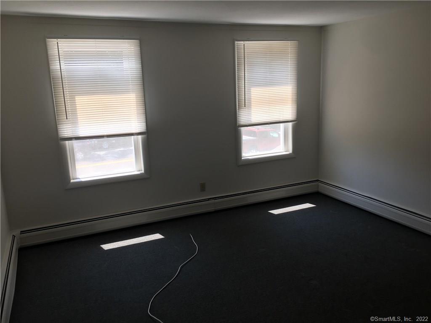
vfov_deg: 48.2
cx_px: 216
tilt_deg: -9.2
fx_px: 361
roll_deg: +0.3
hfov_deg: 61.7
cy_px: 162
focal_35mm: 29
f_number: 2.2
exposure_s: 1/120
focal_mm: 4.15
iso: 25
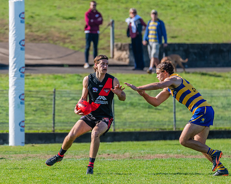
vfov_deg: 3.1
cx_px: 100
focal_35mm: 505
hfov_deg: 3.8
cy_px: 107
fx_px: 3449
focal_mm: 350
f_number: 6
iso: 720
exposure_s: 1/1600
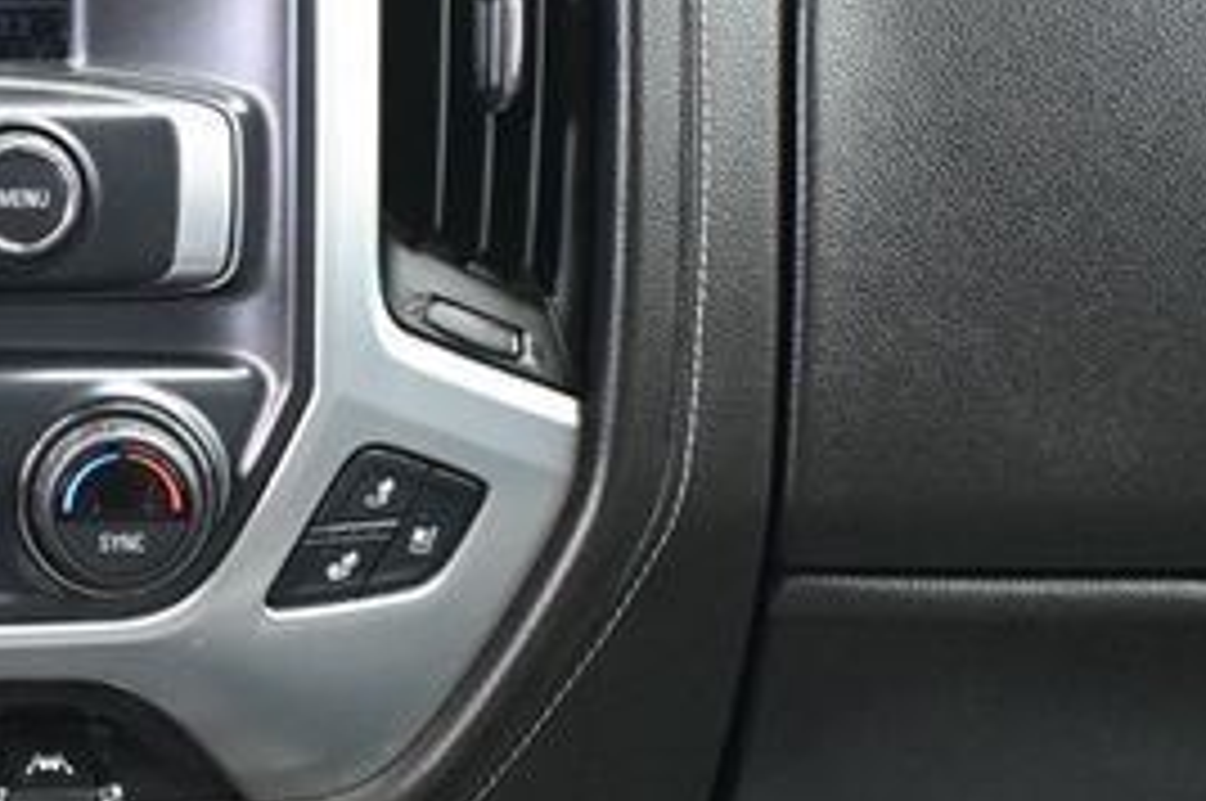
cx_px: -220
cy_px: 338
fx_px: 4316
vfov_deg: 10.6
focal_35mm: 129
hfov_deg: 15.4
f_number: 5.3
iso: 2200
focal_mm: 36
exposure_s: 1/125
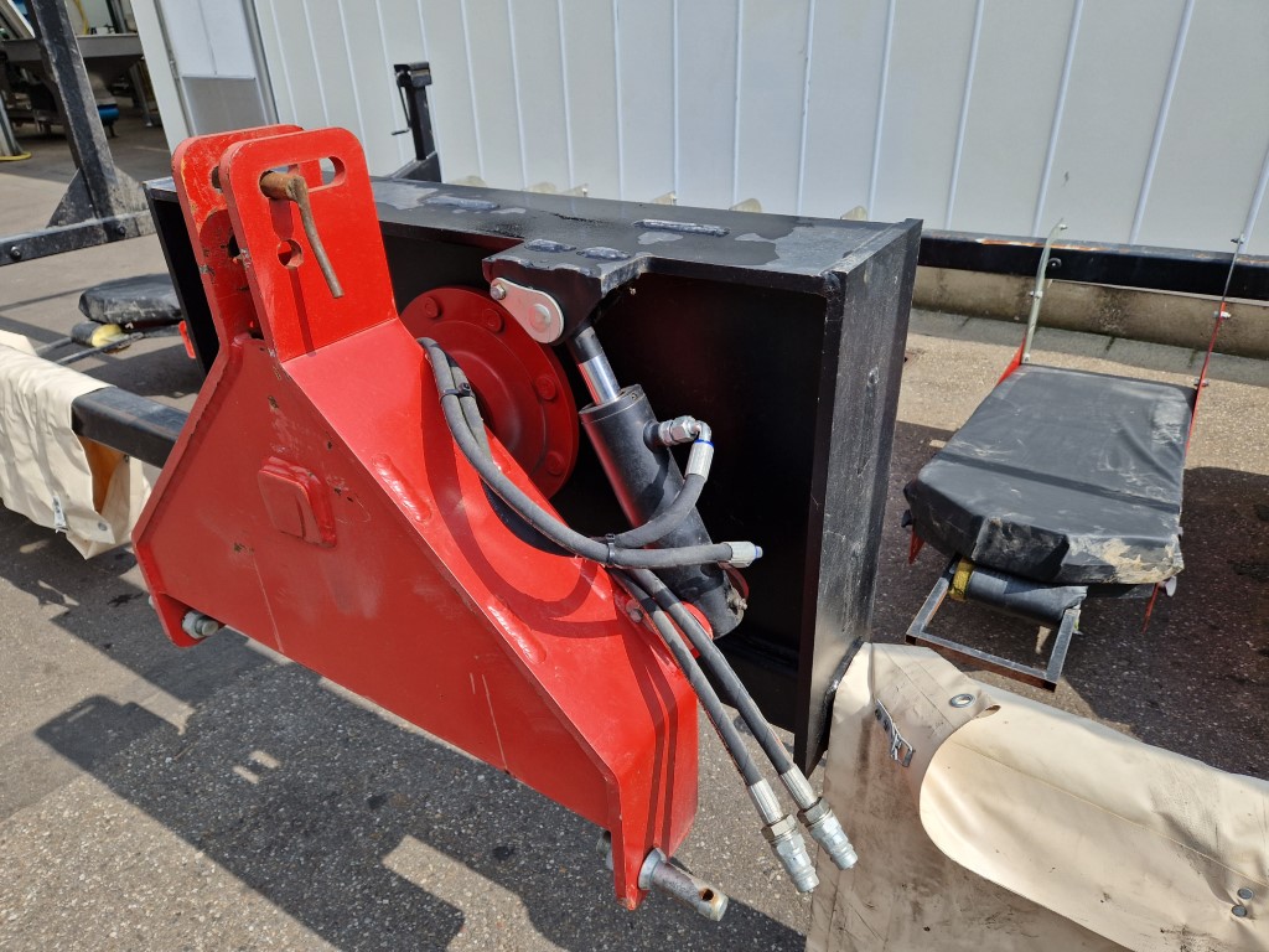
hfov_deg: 73.9
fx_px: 843
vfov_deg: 58.9
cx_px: 634
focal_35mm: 23
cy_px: 476
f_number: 1.8
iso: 50
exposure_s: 1/1252
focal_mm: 5.4
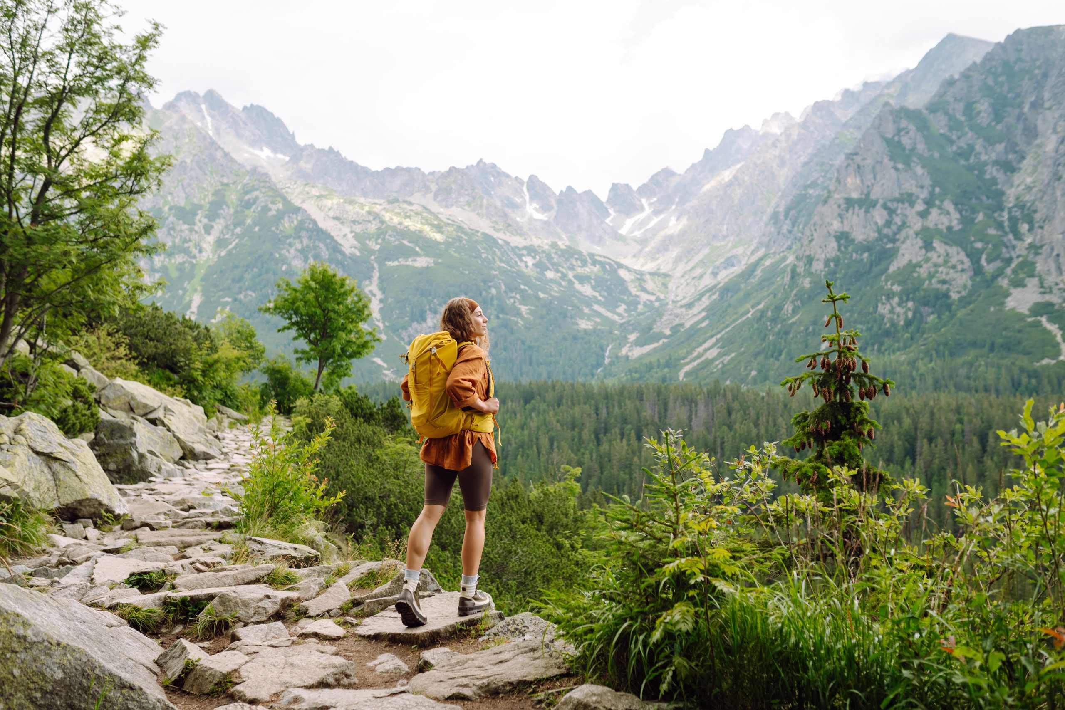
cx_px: 532
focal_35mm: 35
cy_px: 355
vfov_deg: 37.9
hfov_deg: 54.4
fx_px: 1035
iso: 320
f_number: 2.8
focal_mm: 35
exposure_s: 1/1000
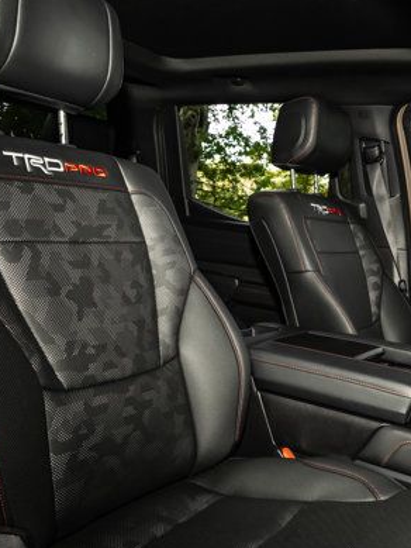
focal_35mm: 38
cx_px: 300
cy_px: 291
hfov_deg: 37.0
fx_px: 601
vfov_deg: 48.9
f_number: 10
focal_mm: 24
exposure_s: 1/200
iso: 800
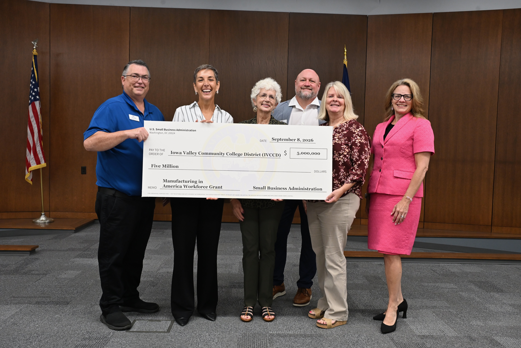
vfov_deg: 40.0
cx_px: 260
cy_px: 174
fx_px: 478
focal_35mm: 33
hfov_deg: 57.2
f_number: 8
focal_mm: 33
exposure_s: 1/60
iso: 2200
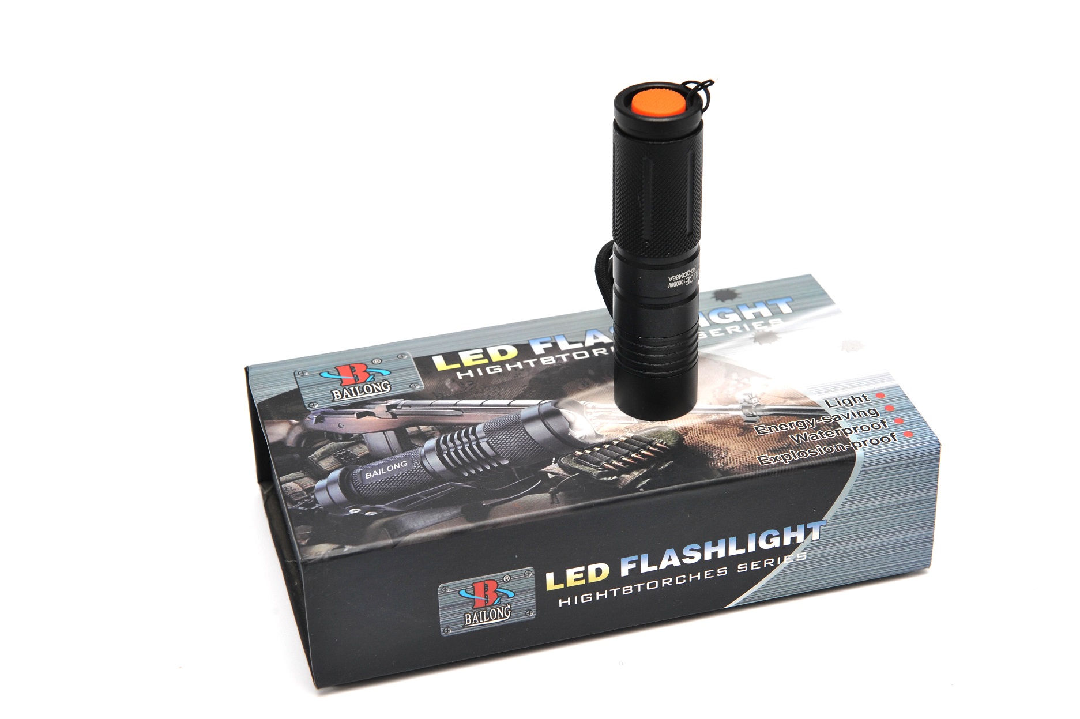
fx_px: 2099
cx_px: 540
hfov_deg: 28.9
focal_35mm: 70
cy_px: 360
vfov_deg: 19.4
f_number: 10
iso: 640
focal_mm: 70
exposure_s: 1/200
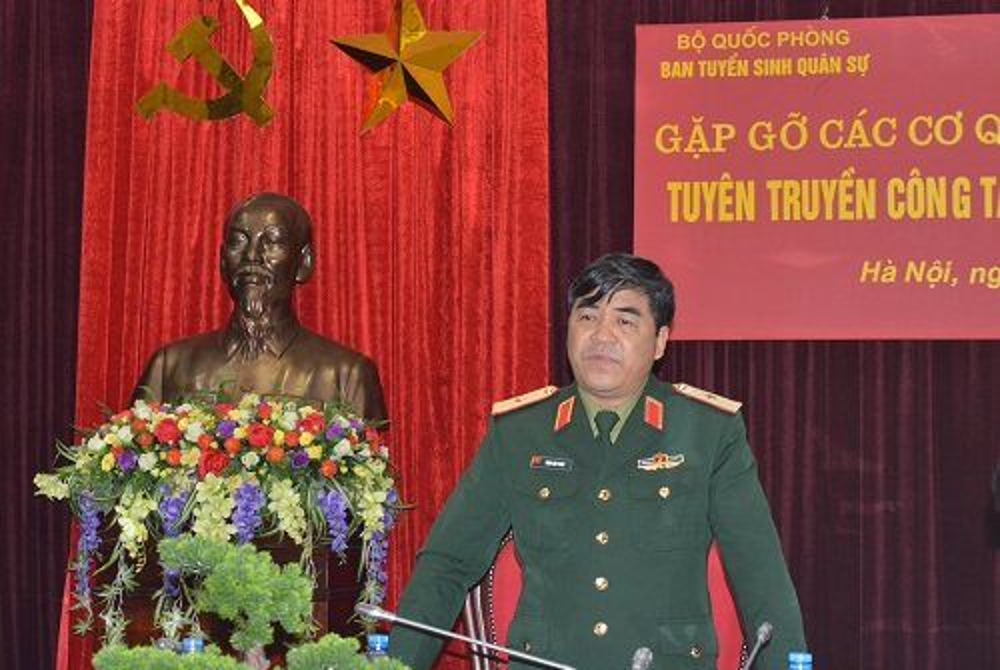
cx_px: 500
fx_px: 2003
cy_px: 335
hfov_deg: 28.0
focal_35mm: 72
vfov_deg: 19.0
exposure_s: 1/60
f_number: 8
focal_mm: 48
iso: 800
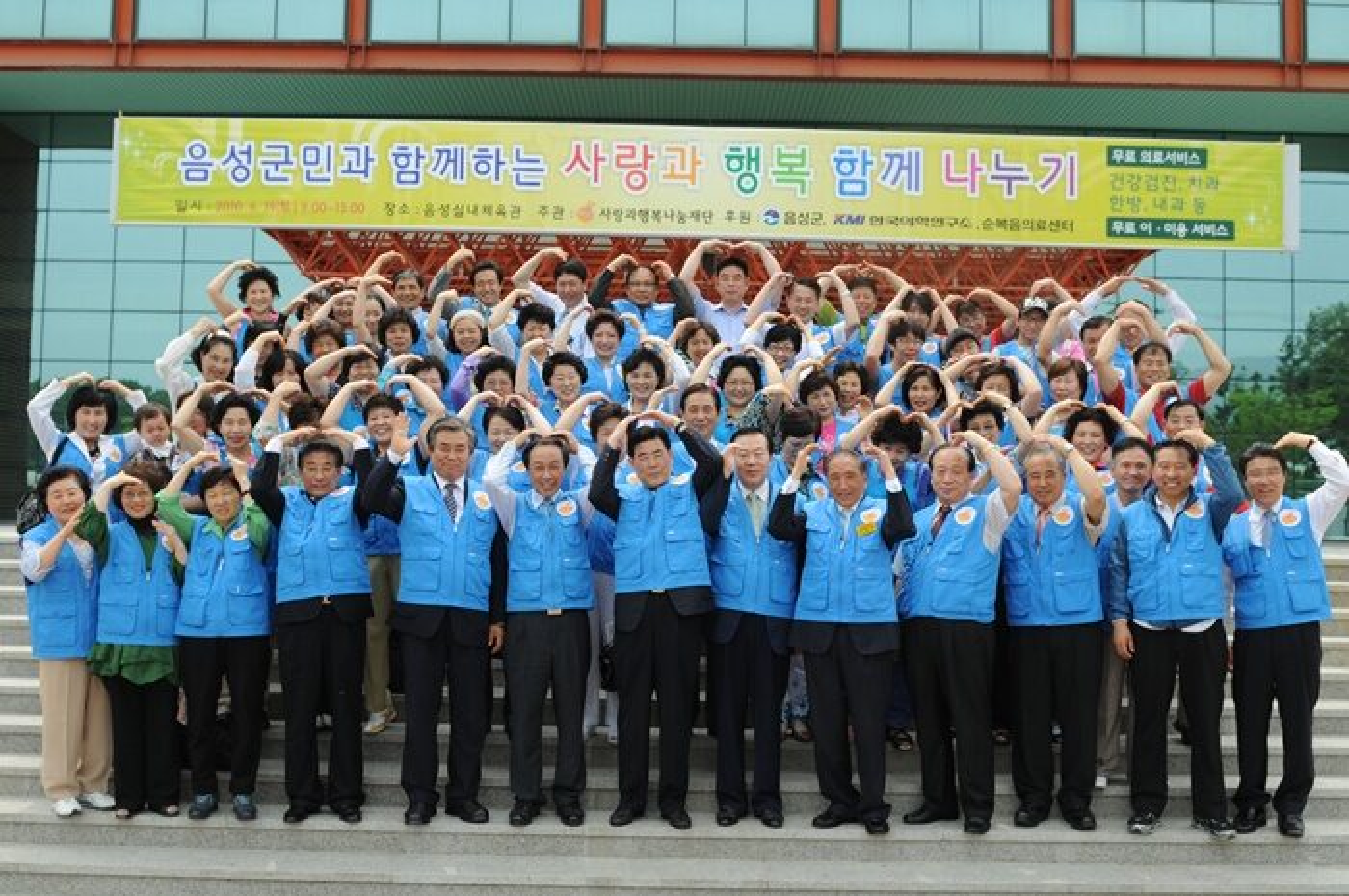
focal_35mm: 39
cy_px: 448
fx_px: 1460
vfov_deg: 34.1
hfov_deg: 49.6
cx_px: 674
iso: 400
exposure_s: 1/1600
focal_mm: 26
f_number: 4
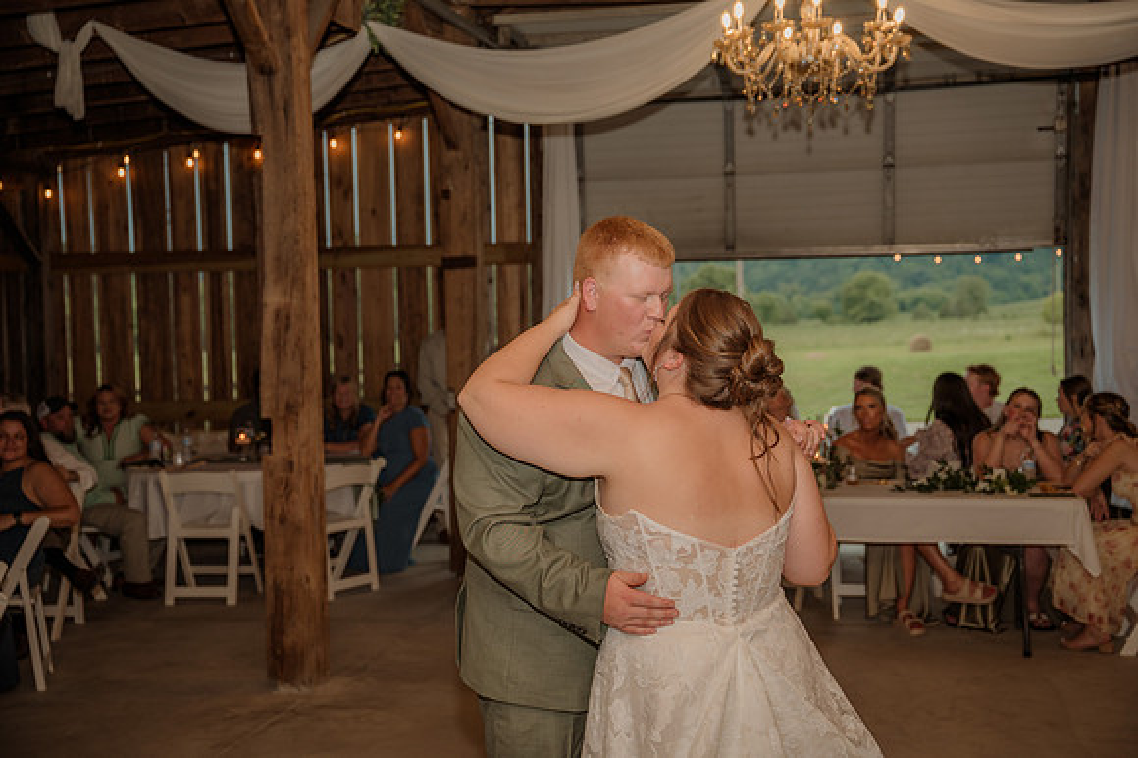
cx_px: 569
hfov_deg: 41.9
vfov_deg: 28.6
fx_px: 1485
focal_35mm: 47
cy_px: 379
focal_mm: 47
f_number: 3.5
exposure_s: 1/200
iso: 320
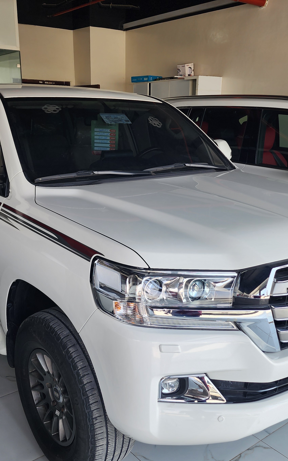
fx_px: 452
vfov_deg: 53.9
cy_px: 255
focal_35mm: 36
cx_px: 130
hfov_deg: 35.3
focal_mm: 6.4
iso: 20
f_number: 1.8
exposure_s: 1/180
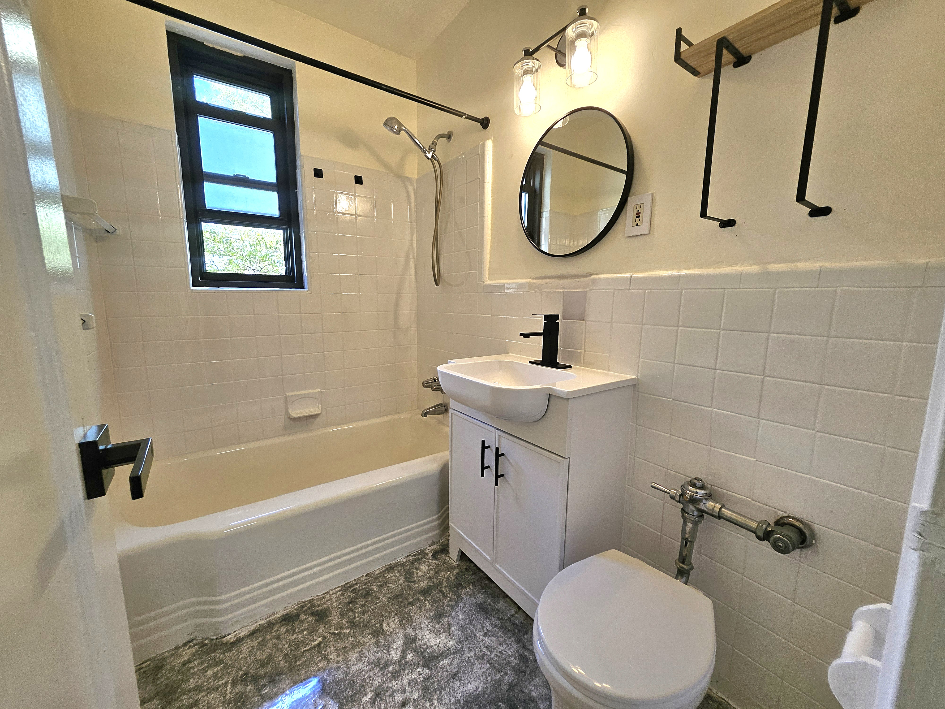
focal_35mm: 13
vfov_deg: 89.9
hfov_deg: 106.2
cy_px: 354
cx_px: 472
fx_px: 355
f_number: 2.2
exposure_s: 1/60.2
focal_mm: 1.7
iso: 40
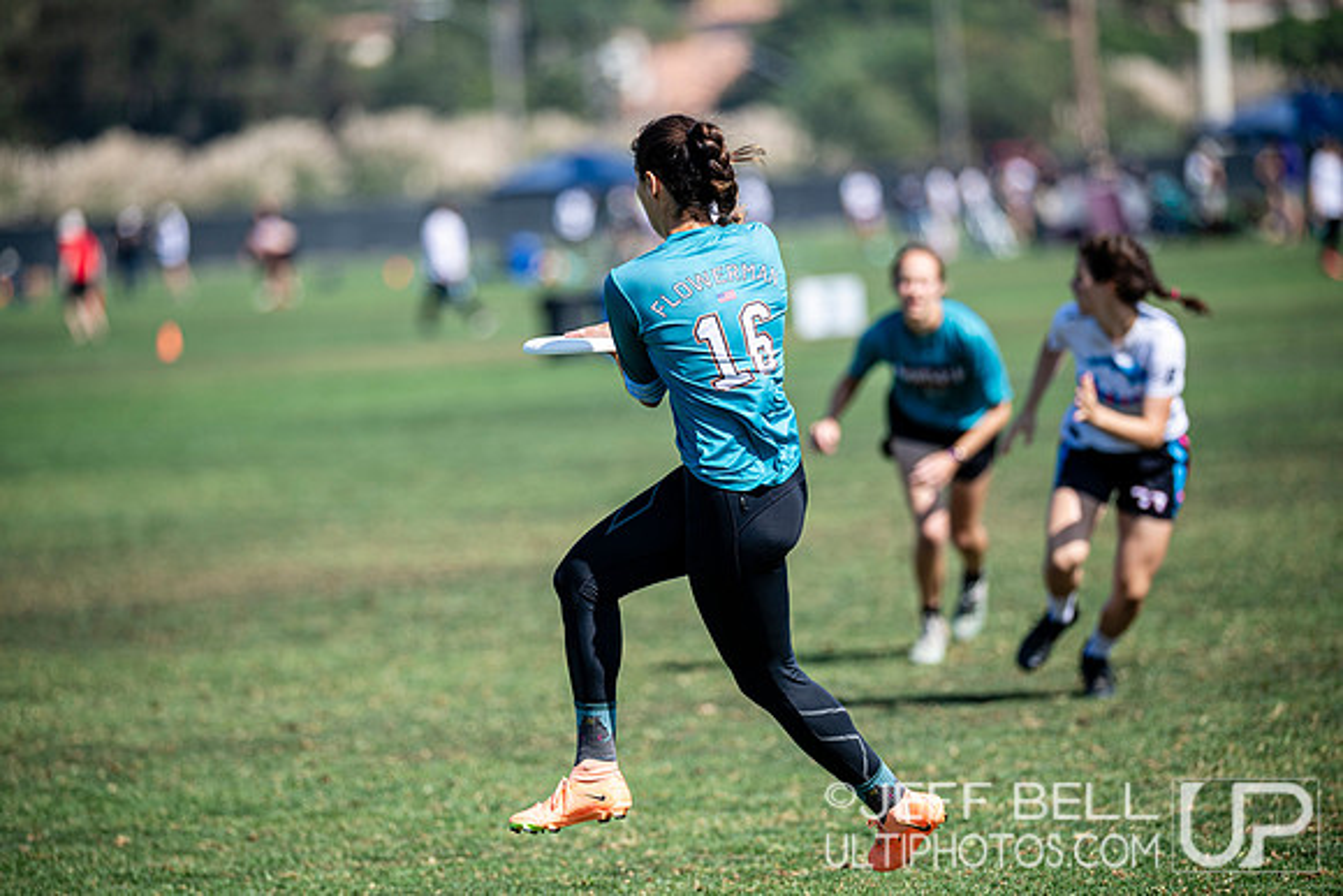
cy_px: 448
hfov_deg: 8.6
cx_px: 672
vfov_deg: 5.7
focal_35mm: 240
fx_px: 8955
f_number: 3.2
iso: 160
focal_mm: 240
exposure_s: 1/2000
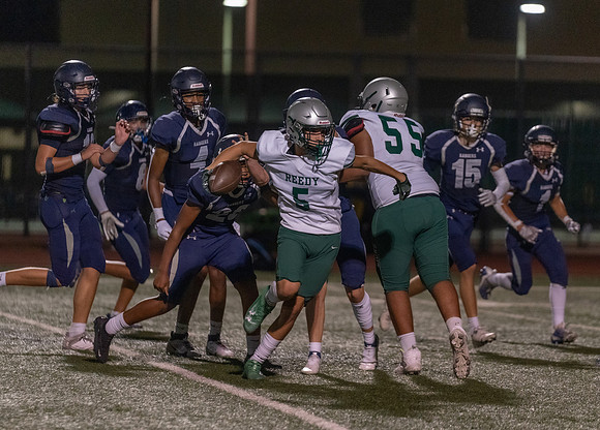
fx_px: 4811
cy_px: 194
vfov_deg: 5.1
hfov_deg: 7.1
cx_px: 335
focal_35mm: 282
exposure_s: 1/1000
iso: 5000
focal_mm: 200
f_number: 2.8
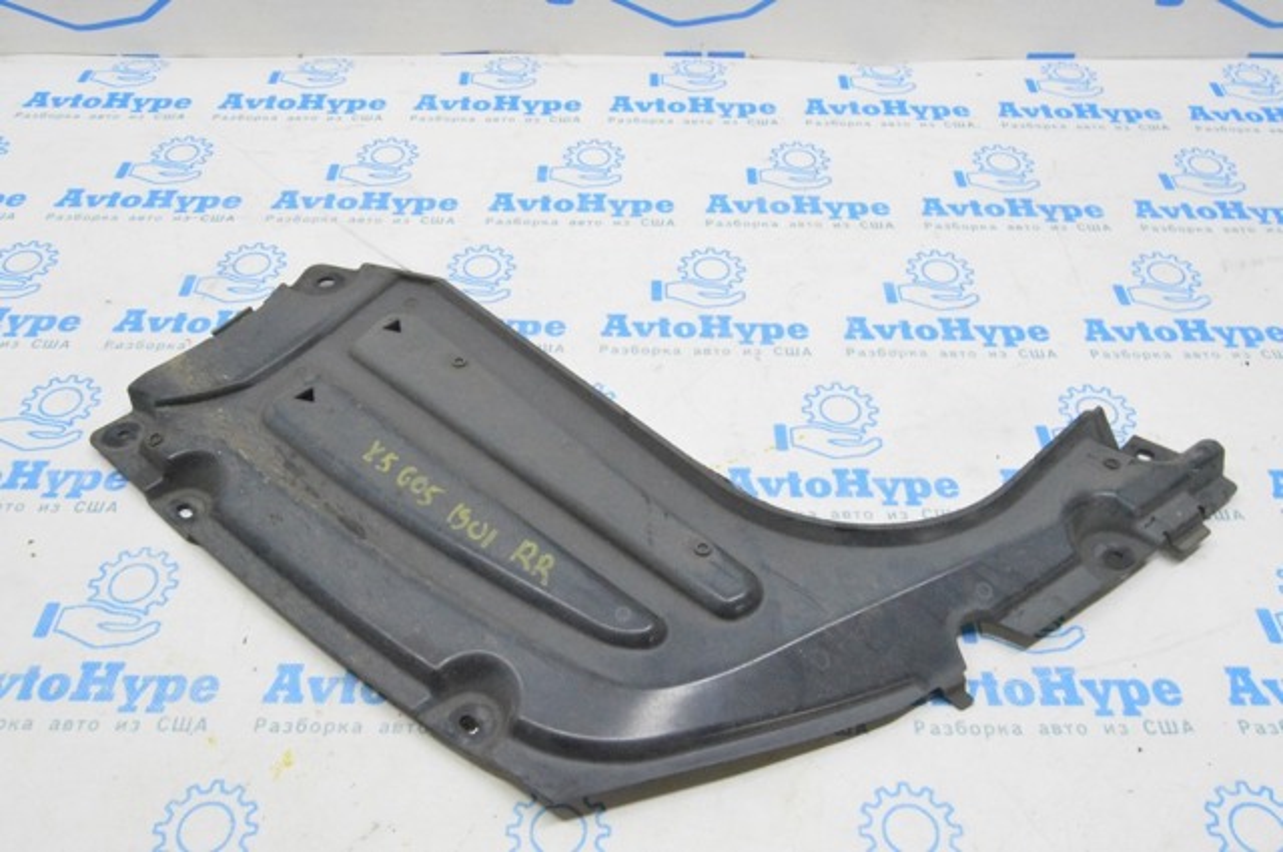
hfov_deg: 62.0
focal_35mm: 30
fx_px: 1068
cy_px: 426
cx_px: 642
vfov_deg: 43.5
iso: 6400
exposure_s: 1/20
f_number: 20
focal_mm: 20
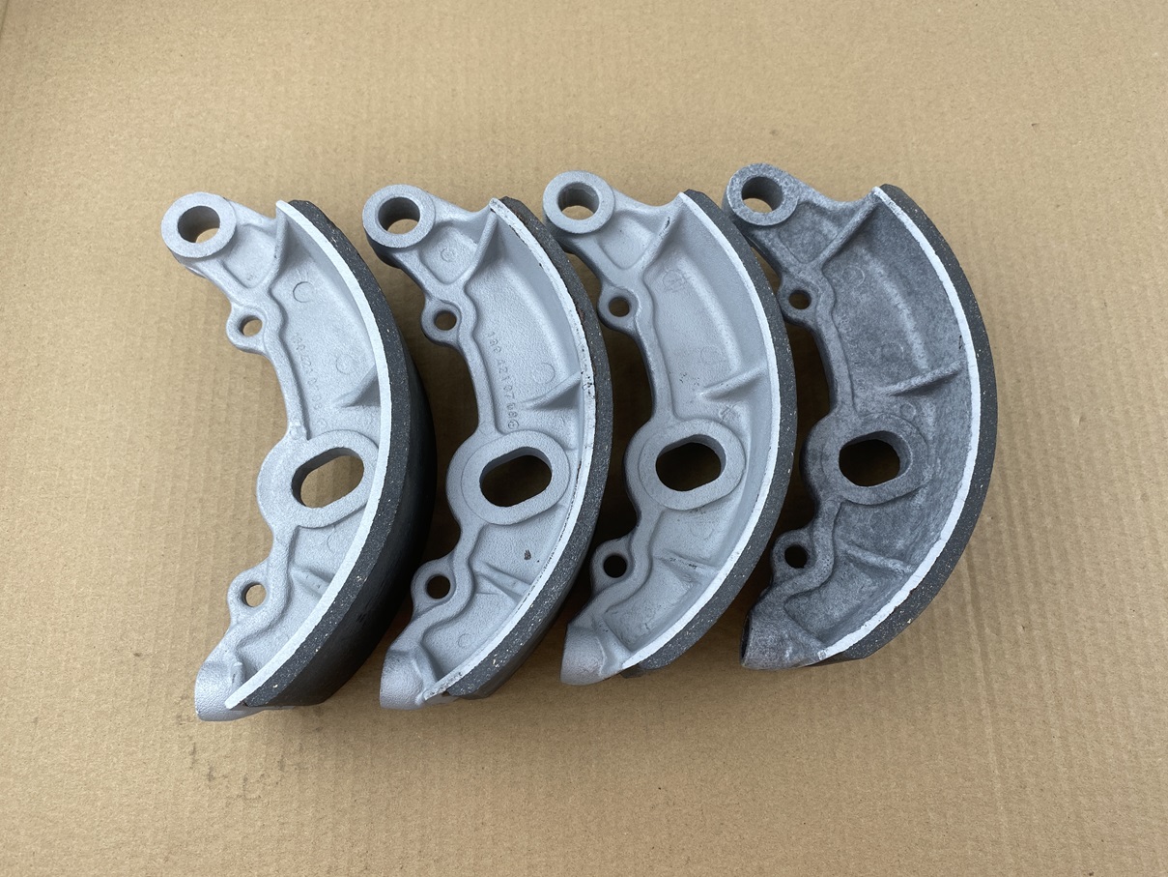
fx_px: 877
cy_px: 438
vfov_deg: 53.1
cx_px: 584
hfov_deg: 67.3
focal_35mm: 26
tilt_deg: -71.8
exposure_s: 1/100
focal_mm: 4.25
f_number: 1.8
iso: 32
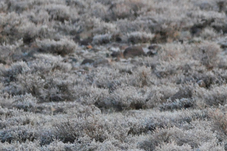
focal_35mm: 2017
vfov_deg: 0.7
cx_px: 389
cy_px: 60
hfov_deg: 1.0
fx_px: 12703
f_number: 6.3
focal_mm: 380
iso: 1600
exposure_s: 1/320
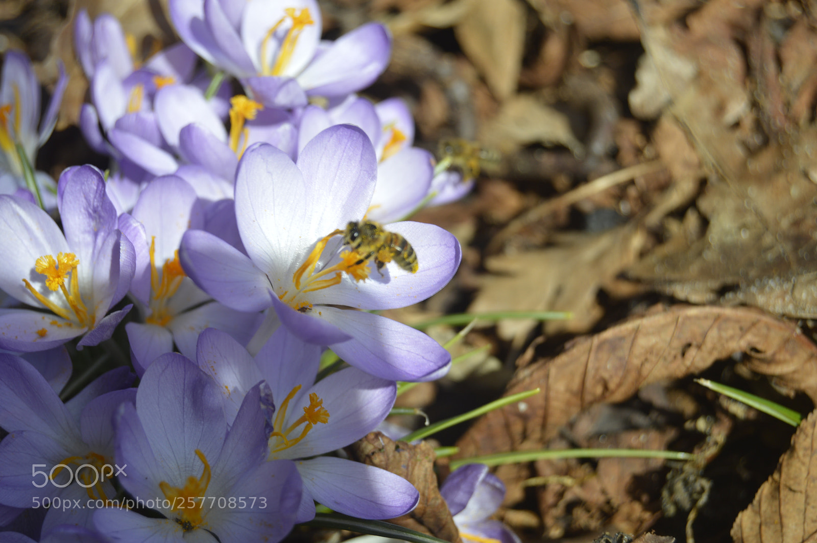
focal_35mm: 82
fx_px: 1871
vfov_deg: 16.5
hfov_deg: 24.6
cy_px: 272
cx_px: 408
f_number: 7.1
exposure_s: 1/200
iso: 100
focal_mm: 55
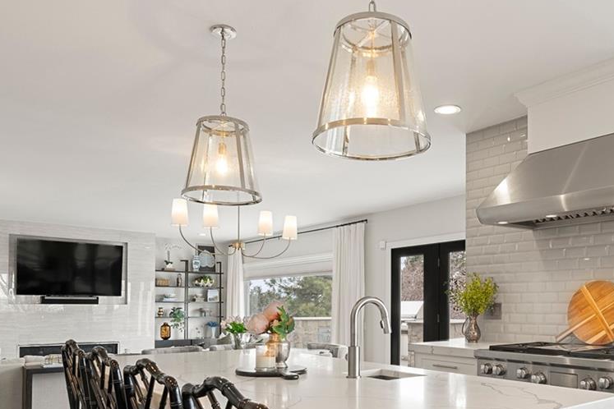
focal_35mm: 30
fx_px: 512
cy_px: 301
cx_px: 375
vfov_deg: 42.4
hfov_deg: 61.3
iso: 160
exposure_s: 1/3
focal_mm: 14
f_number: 8
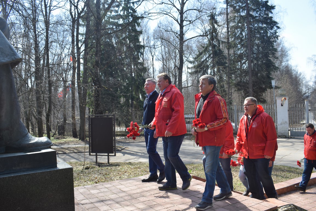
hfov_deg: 57.2
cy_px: 106
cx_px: 158
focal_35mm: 33
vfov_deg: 40.0
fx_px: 290
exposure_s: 1/250
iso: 220
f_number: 8
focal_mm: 22
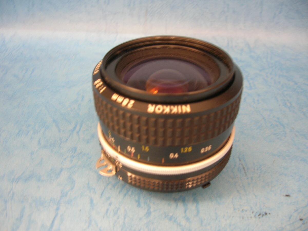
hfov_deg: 54.0
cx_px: 154
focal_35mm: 34
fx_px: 303
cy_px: 116
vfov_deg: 41.8
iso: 50
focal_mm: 5.7
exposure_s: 1/4.2
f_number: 2.9
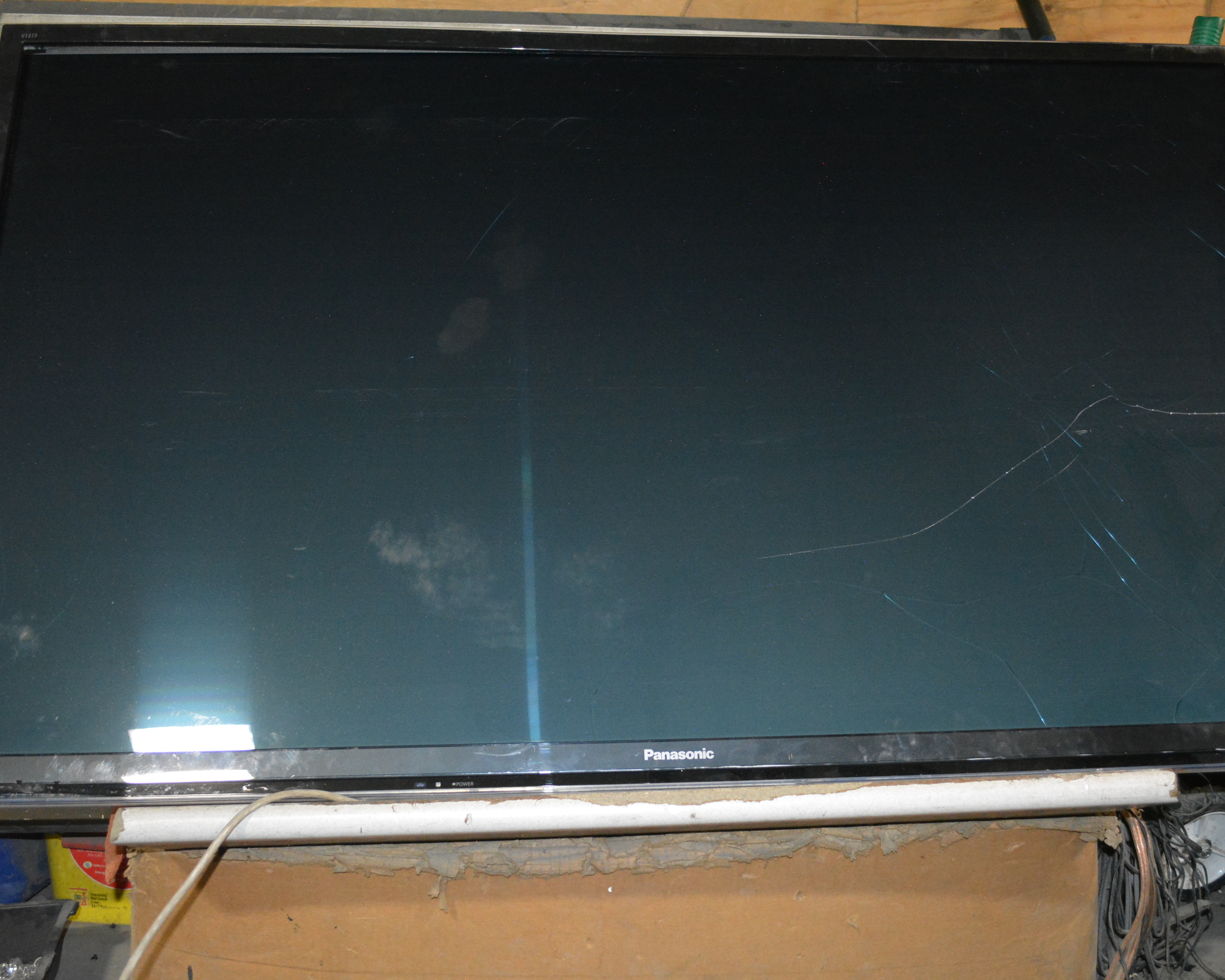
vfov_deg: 39.2
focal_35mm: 38
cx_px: 660
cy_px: 493
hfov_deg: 47.9
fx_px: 1378
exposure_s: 1/80
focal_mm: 22
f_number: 3.8
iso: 3200
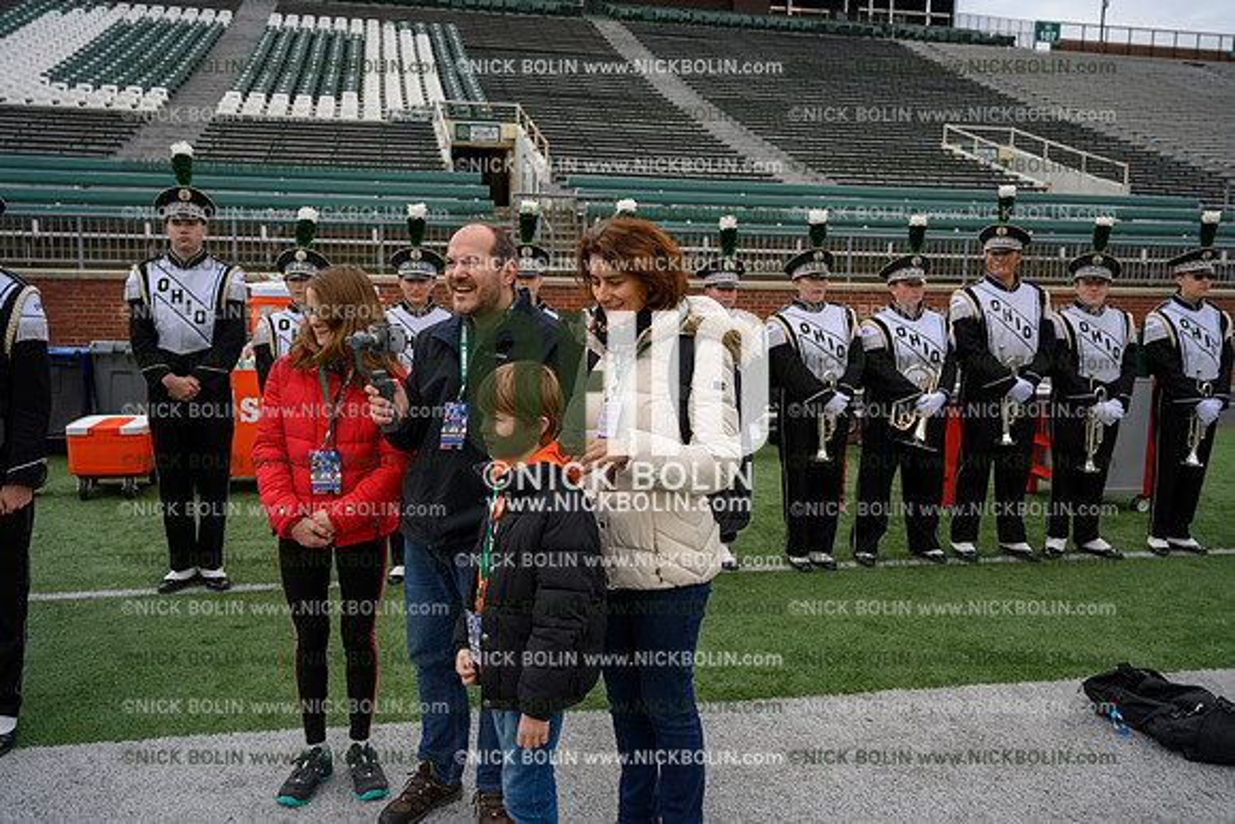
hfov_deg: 59.5
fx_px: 1081
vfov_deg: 41.7
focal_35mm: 32
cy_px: 412
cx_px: 618
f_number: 4
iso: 125
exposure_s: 1/500
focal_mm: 31.5
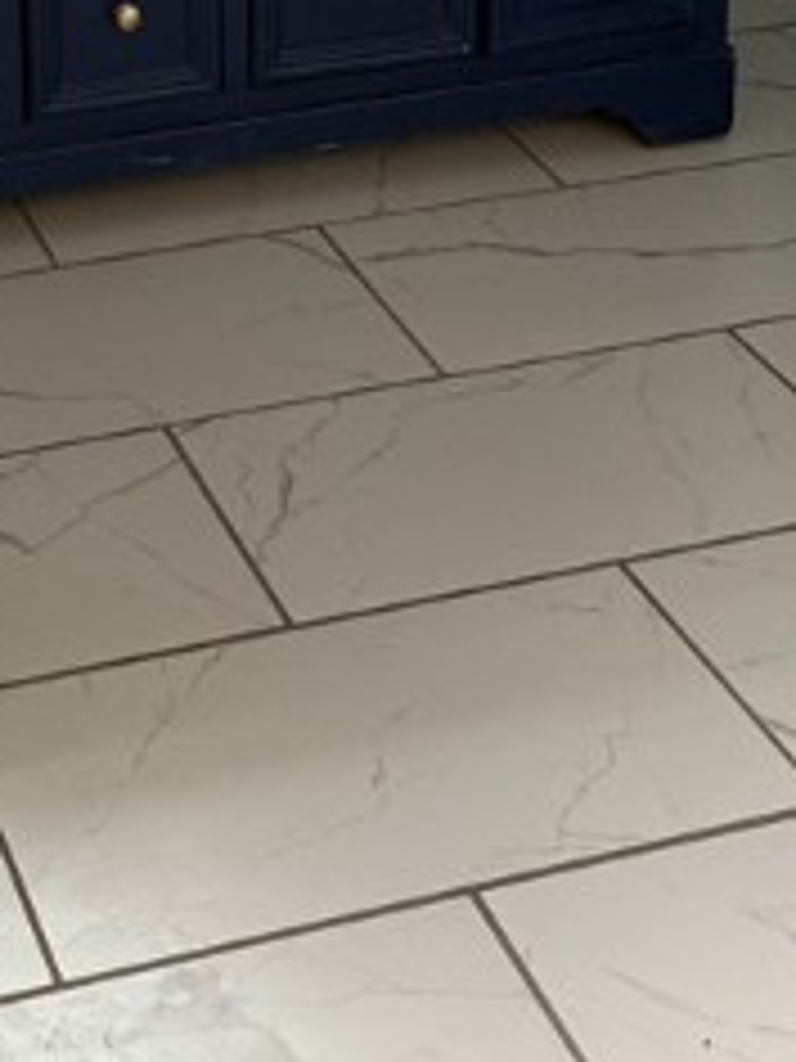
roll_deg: +0.2
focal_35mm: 78
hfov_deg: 18.4
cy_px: -432
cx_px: 4
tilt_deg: -12.8
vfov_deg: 21.7
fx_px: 2391
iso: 160
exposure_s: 1/60
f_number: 1.78
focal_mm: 6.76
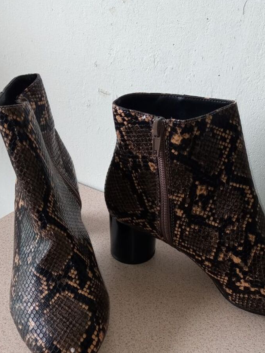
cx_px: 155
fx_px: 408
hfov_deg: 35.9
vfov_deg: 45.8
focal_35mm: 40
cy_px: 246
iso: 160
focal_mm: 3.79
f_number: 2.2
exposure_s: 1/33.3
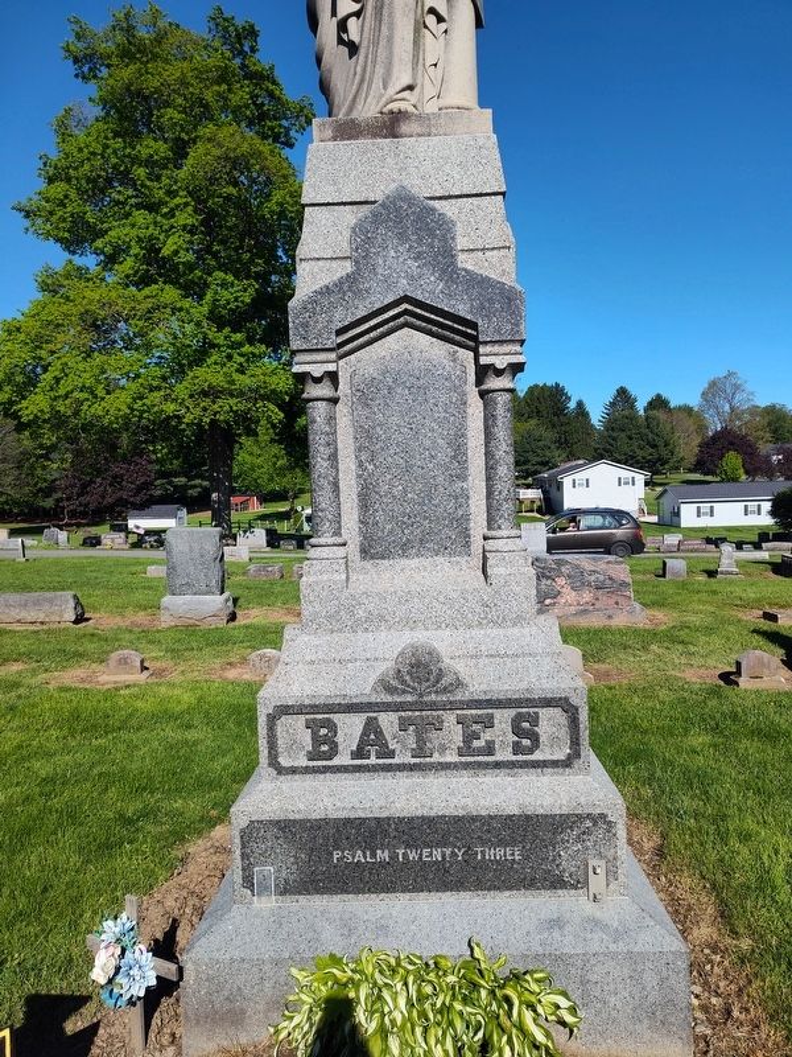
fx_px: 702
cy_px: 528
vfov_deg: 73.9
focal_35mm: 23
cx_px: 396
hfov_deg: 58.9
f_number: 1.8
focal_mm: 5.56
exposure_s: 1/1600
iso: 100
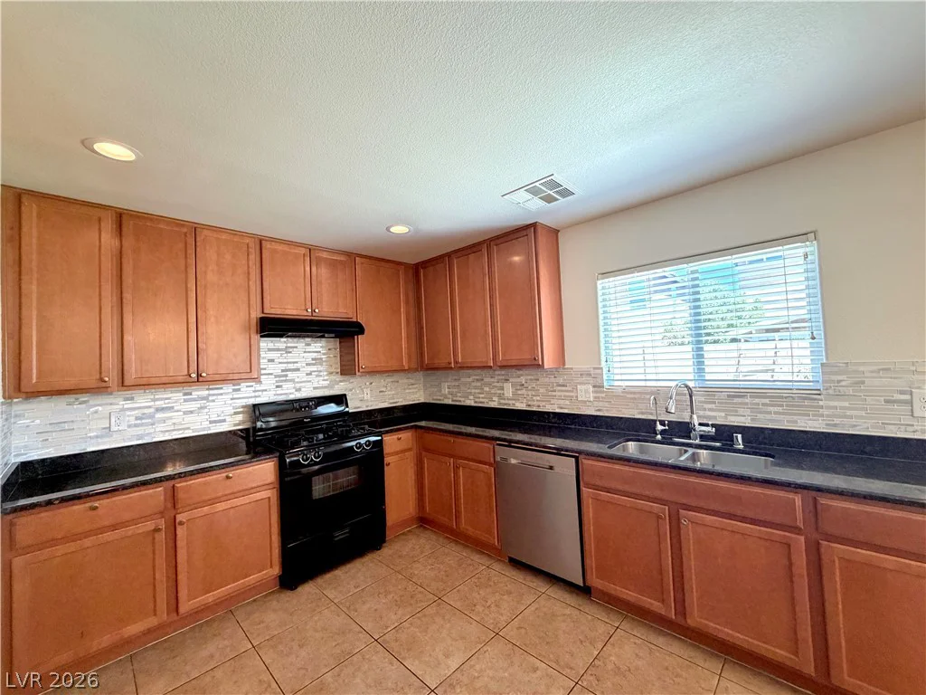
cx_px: 463
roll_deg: +3.2
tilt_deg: +1.4
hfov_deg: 102.1
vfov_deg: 85.7
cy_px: 348
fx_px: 375
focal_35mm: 14
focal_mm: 2.22
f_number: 2.2
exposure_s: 1/60
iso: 400
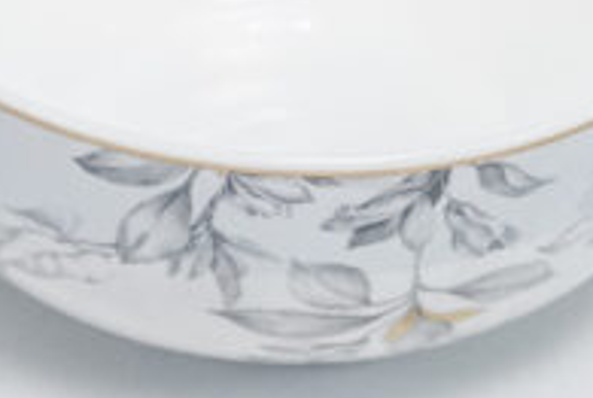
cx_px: 280
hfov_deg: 8.2
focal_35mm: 251
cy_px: -18
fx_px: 4144
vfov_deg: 5.5
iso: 6400
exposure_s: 1/160
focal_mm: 70
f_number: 13
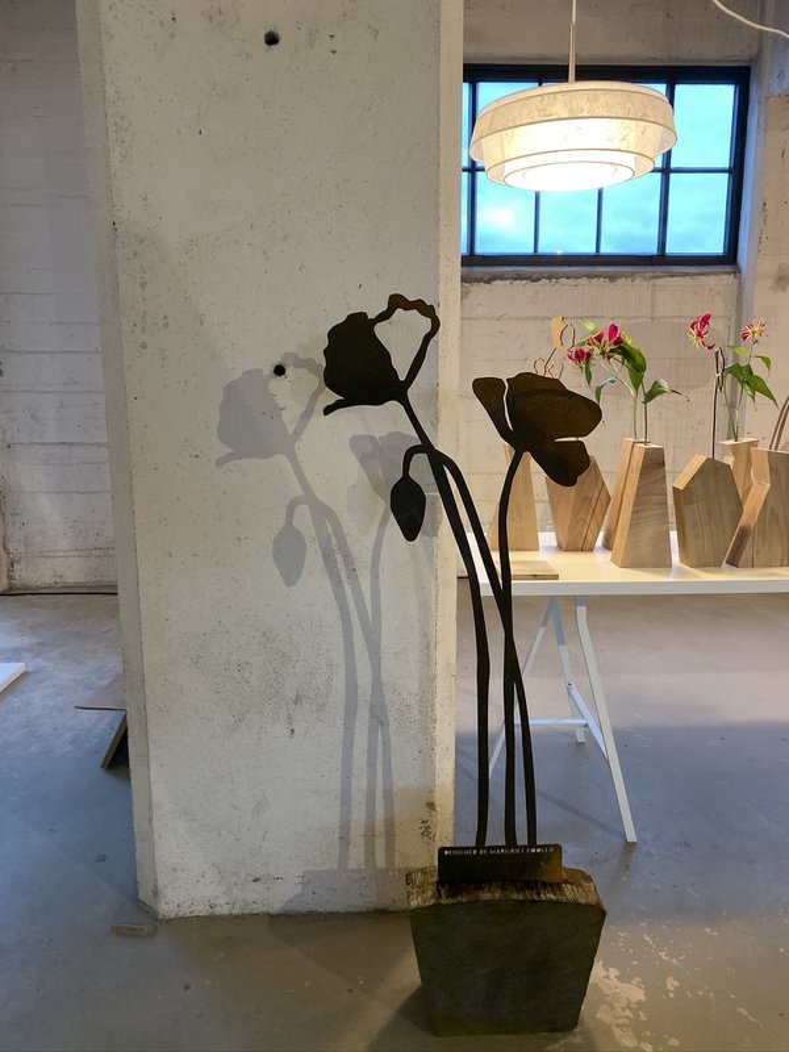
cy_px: 526
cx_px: 394
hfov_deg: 53.1
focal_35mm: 26
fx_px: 790
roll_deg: +0.7
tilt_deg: -9.0
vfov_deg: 67.3
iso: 400
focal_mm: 4.25
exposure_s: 1/50
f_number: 1.8
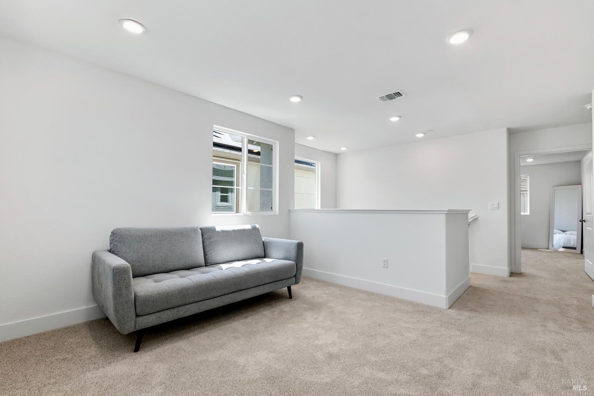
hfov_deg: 100.4
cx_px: 297
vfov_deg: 77.3
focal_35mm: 15
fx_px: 247
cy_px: 198
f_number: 8
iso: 250
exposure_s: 1/40
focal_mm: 10
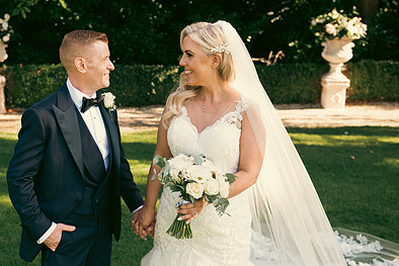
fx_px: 554
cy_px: 123
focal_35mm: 50
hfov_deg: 39.3
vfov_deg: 27.0
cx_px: 150
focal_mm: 34
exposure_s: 1/400
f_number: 3.5
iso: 200
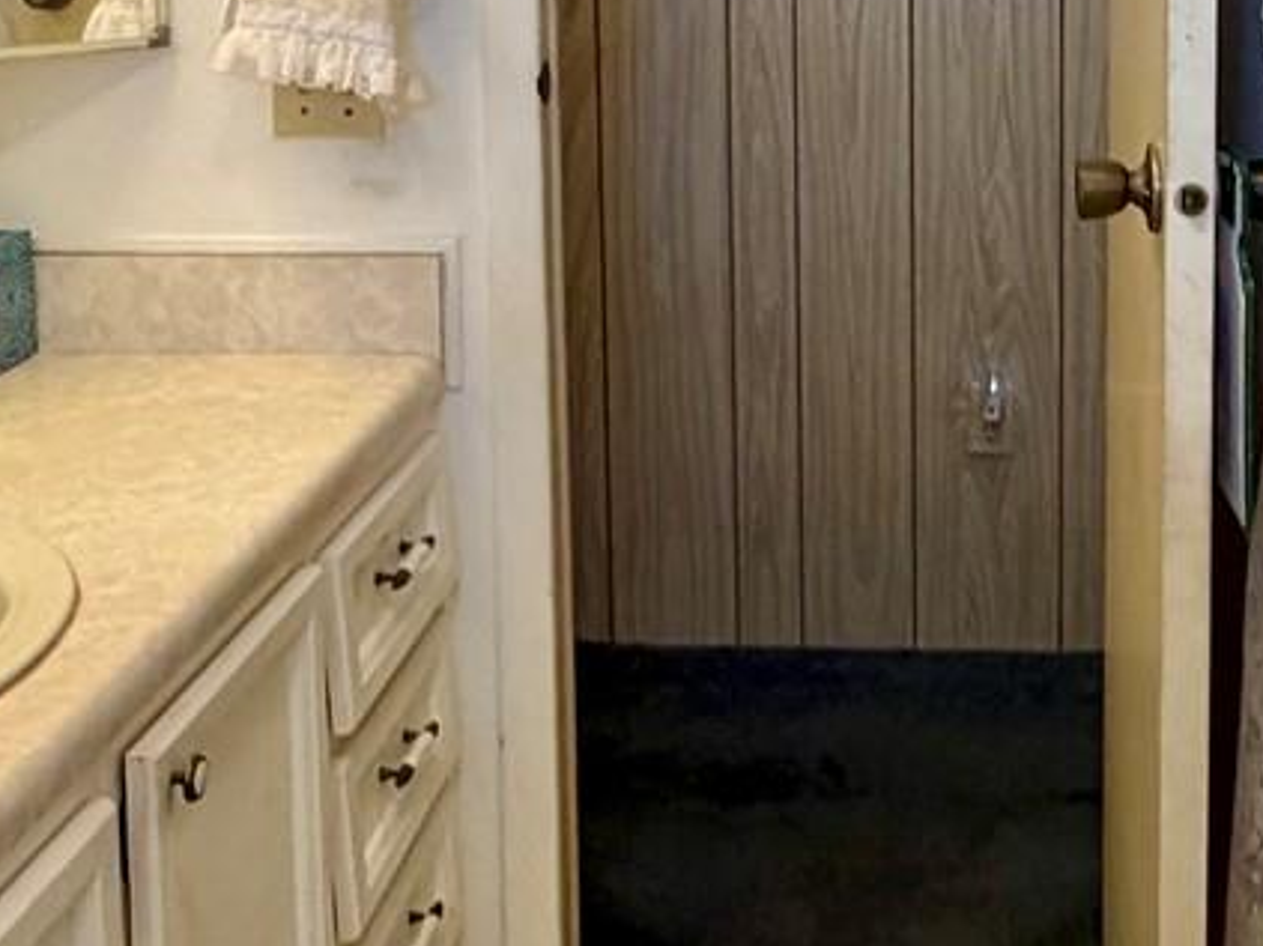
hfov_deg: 35.5
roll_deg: +0.5
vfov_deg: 26.2
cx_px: 923
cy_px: 24
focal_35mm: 53
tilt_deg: -5.1
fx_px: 1933
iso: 200
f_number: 2.2
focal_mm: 2.22
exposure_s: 1/120
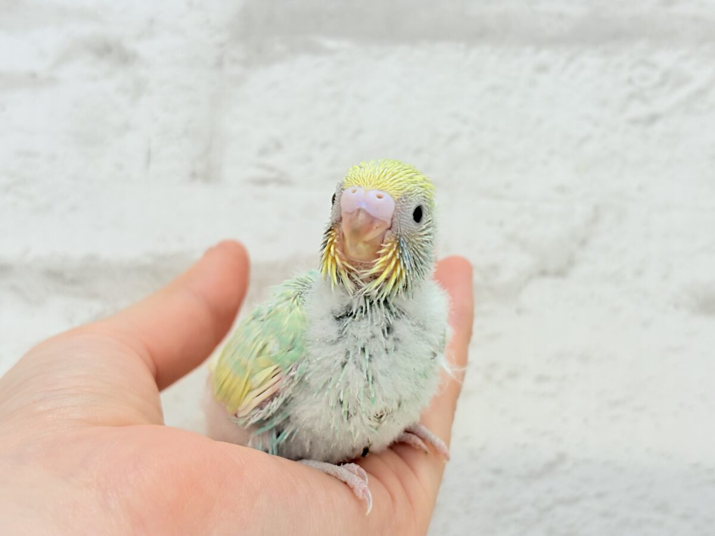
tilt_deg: -0.7
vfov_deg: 28.0
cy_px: 268
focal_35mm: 52
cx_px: 358
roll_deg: -2.0
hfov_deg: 36.8
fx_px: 1074
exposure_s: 1/100
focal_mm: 5.96
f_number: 1.6
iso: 80
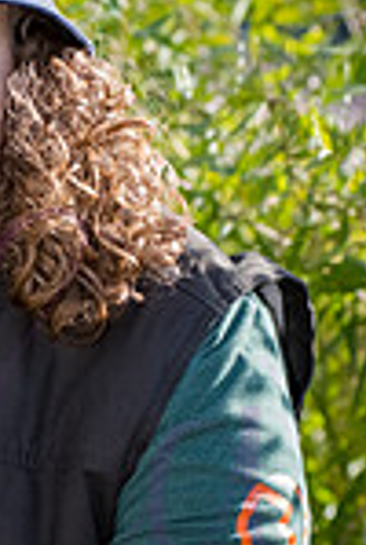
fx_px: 3658
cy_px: 263
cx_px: -128
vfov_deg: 8.5
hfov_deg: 5.7
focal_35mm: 241
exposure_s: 1/800
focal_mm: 80
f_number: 4.5
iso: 640
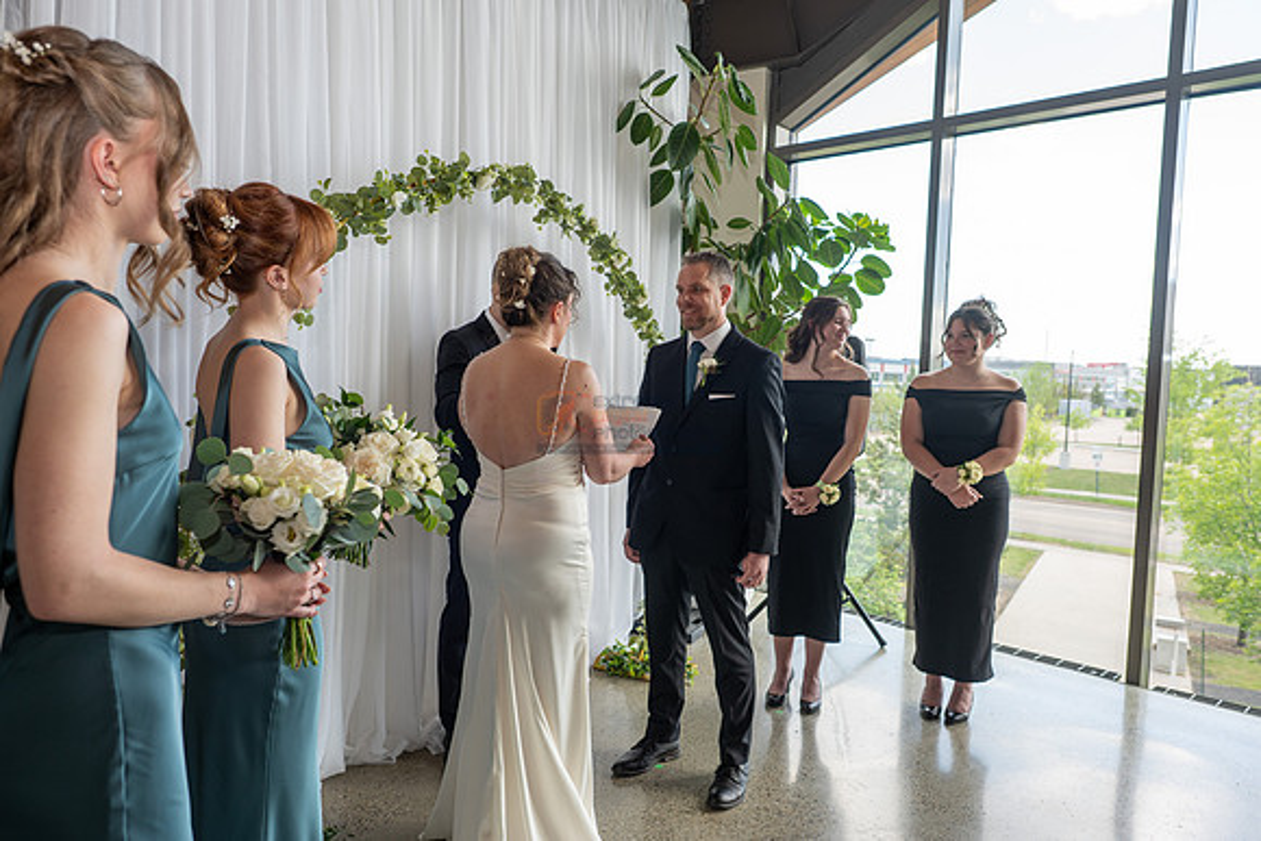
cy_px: 420
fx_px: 841
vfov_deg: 53.2
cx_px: 630
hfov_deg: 73.7
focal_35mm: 24
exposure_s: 1/125
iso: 200
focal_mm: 24
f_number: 4
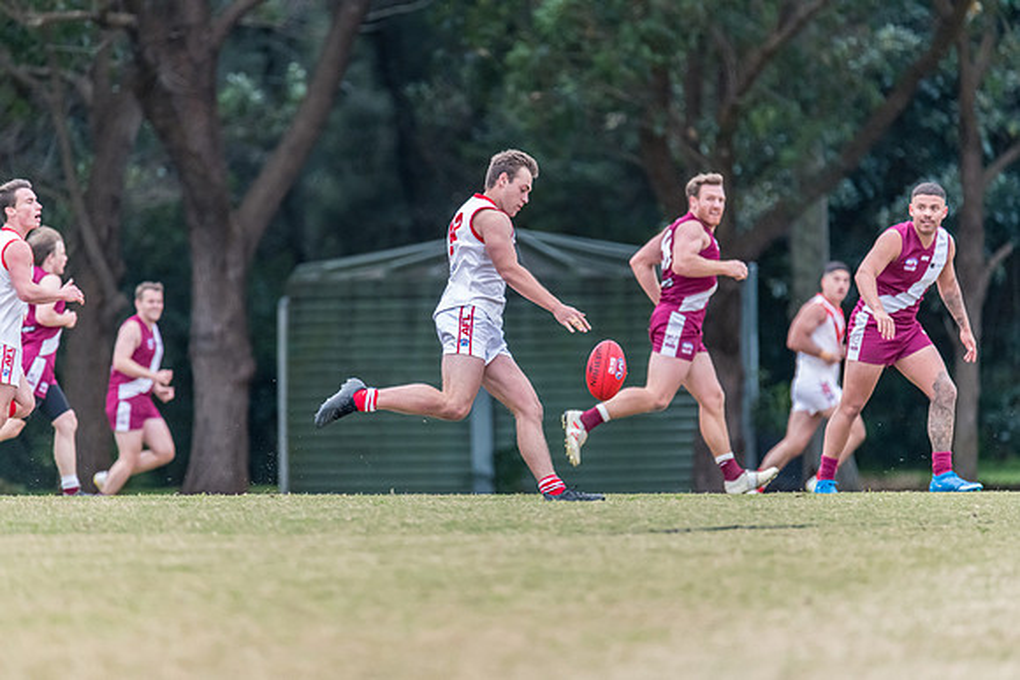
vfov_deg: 2.2
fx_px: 17513
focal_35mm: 618
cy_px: 350
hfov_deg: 3.3
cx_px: 525
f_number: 6.3
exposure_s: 1/1250
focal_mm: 600
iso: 2800
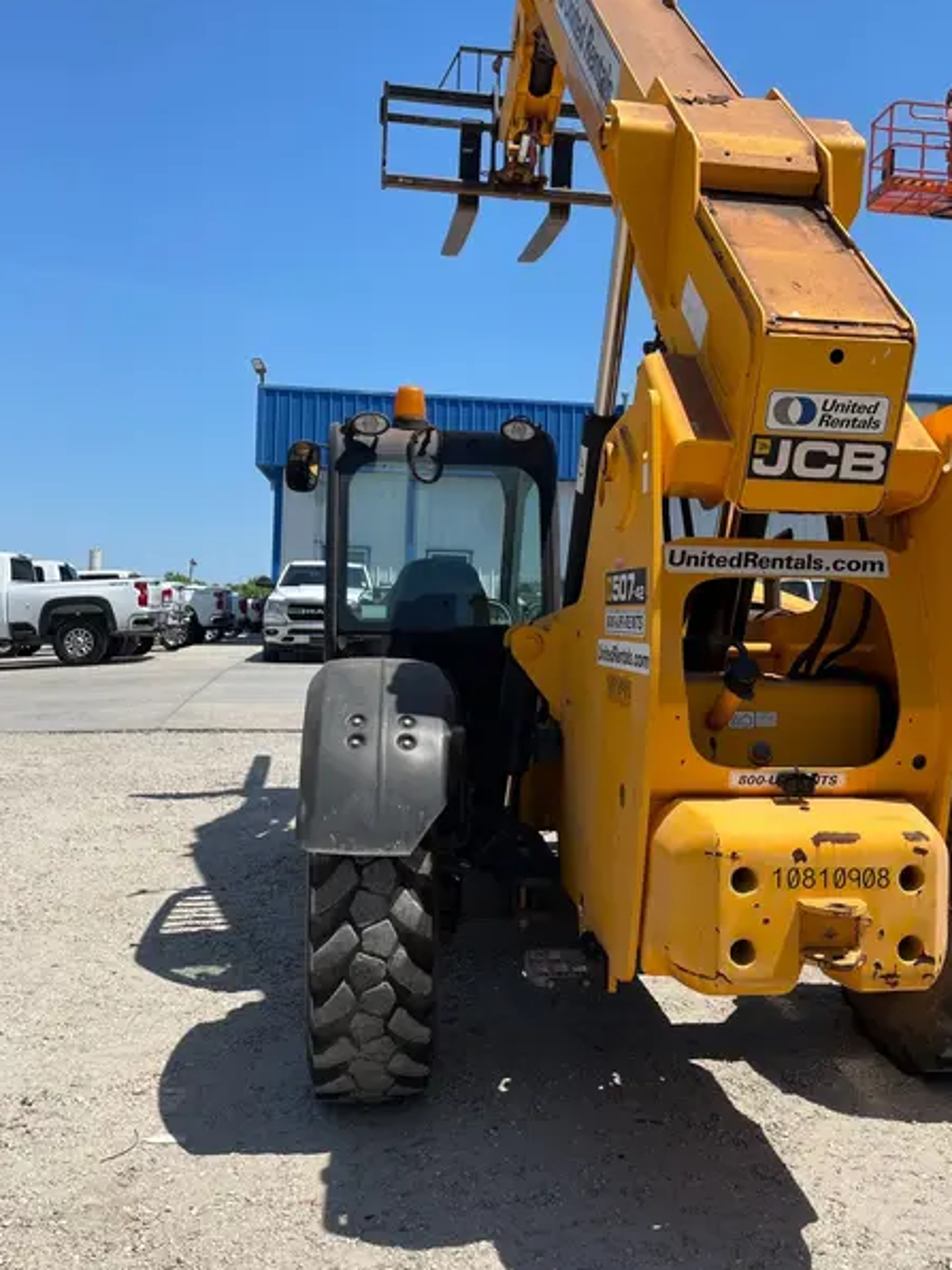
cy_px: 581
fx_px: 1173
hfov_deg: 44.0
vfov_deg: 56.7
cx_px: 549
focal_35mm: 32
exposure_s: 1/3731
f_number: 1.6
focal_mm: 4.2
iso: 32
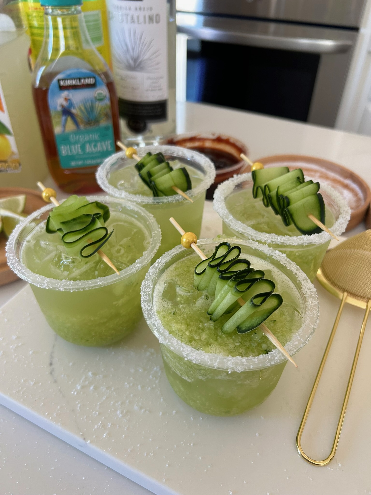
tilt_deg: -38.3
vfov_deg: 67.3
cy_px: 248
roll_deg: -1.6
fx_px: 372
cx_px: 186
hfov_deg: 53.1
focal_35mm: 26
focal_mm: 5.7
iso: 125
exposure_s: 1/78
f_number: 1.5
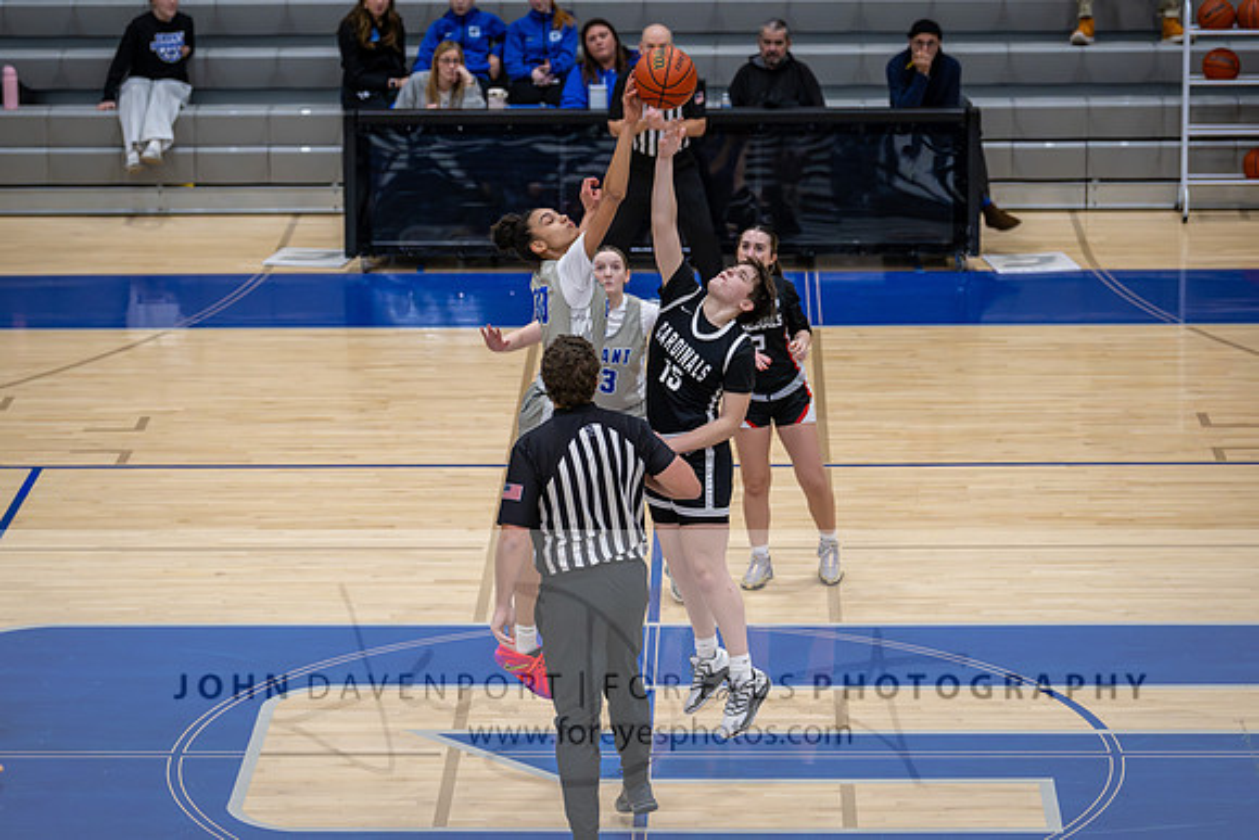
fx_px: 4445
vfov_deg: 10.8
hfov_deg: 16.1
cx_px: 566
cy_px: 338
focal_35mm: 127
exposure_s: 1/1000
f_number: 2.8
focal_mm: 105
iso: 4500
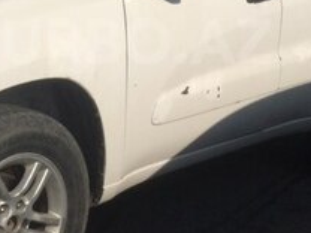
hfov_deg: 21.3
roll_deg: +0.8
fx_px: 827
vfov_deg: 15.9
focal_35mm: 92
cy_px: 41
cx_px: 118
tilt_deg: -5.7
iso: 40
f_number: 2.2
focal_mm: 4.15
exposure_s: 1/5882
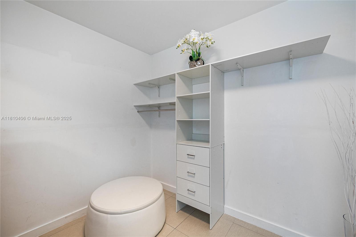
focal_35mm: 14
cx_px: 178
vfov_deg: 81.2
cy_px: 118
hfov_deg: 104.3
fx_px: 138
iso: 100
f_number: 5
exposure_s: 1/13
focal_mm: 7
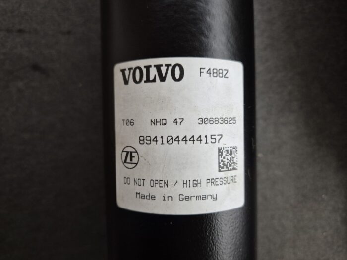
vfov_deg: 58.9
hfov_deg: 73.9
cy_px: 130
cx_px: 174
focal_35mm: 23
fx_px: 231
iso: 640
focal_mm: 5.4
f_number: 1.8
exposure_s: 1/100
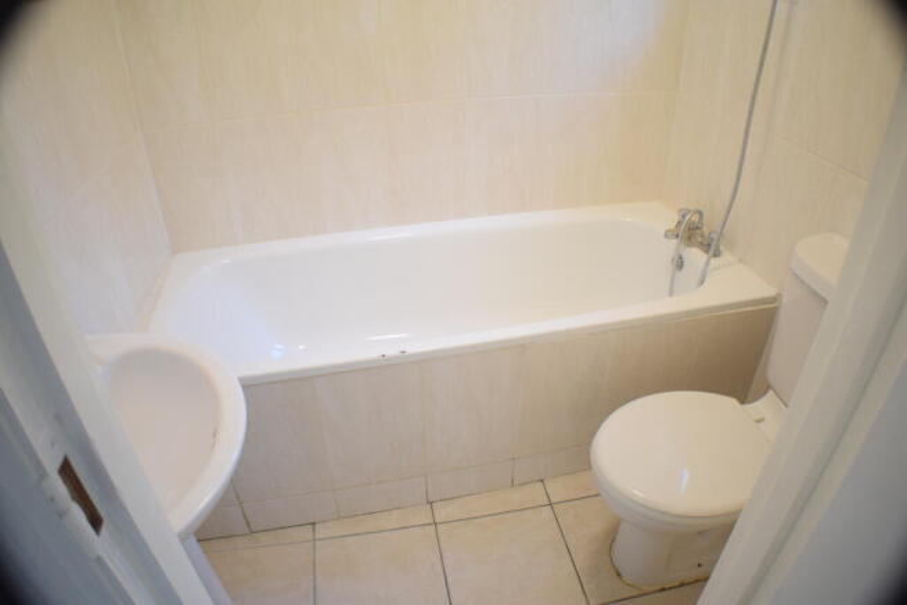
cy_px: 302
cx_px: 454
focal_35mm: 30
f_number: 3.8
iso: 900
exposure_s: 1/60
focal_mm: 20
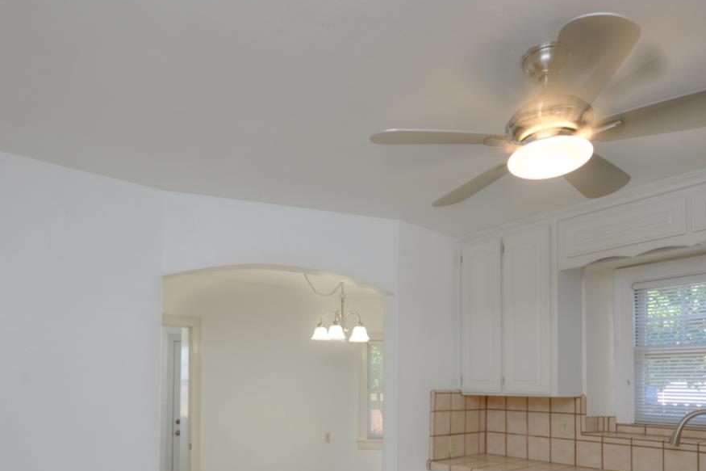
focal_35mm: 24
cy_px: 382
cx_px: 346
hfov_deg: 73.7
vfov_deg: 49.7
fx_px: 471
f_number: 10
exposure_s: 1/25
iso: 400
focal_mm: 14
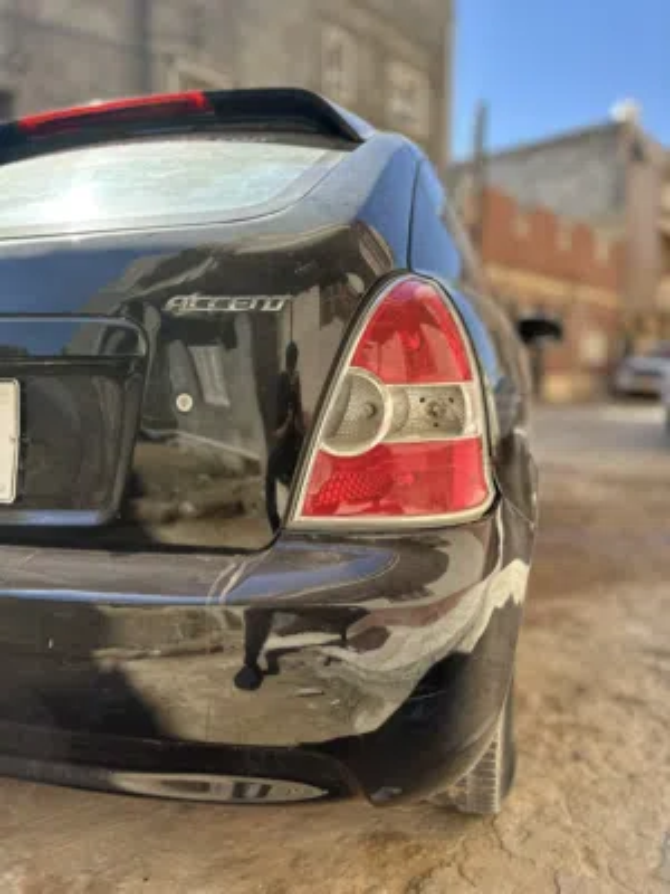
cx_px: 335
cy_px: 447
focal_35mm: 24
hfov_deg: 56.8
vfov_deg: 71.6
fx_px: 619
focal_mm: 6.86
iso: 80
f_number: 1.78
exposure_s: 1/1272
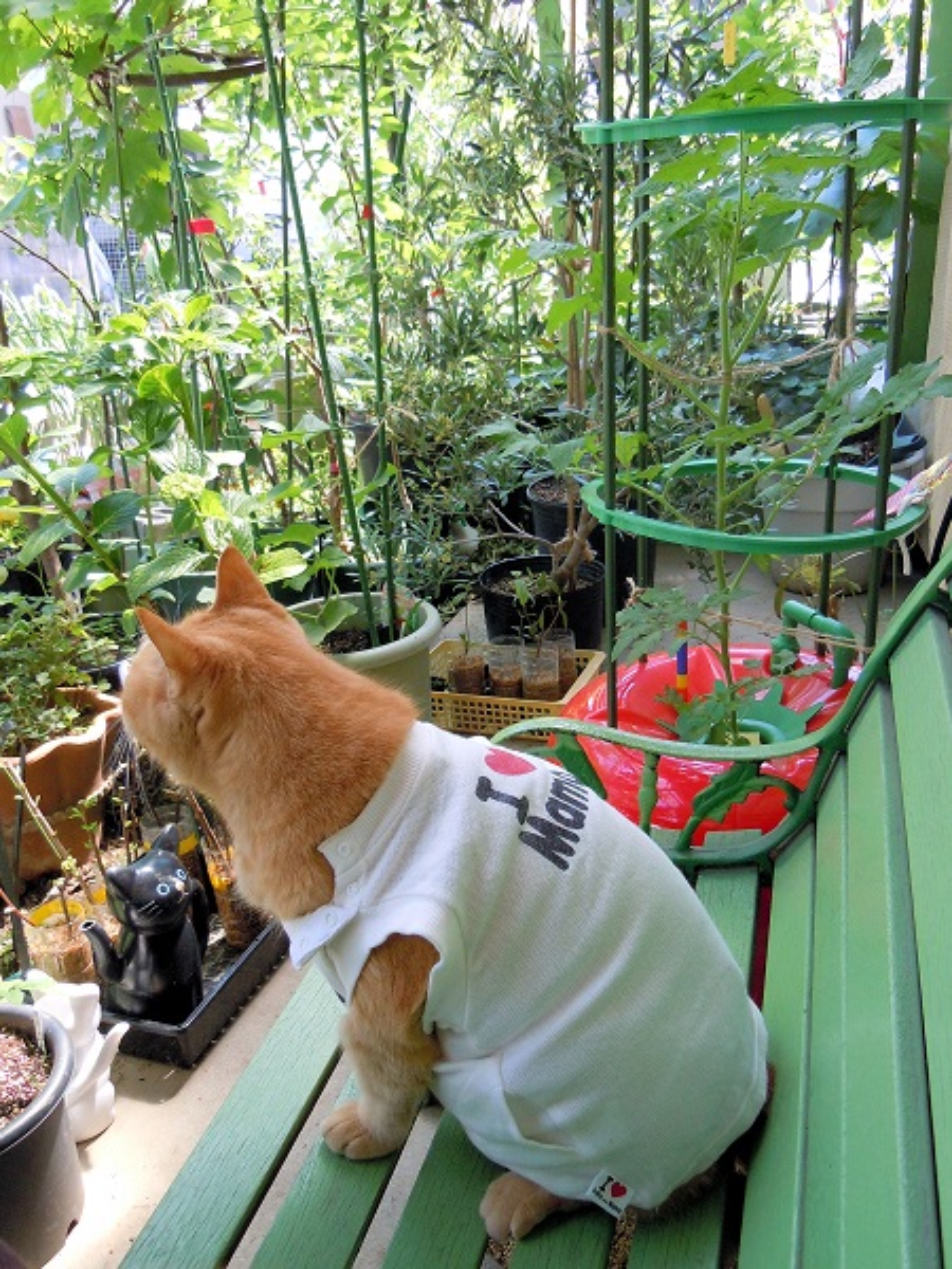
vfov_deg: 60.0
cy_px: 634
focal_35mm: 30
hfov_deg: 46.8
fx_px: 1100
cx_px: 476
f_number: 3.5
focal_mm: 5.4
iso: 250
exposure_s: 1/125
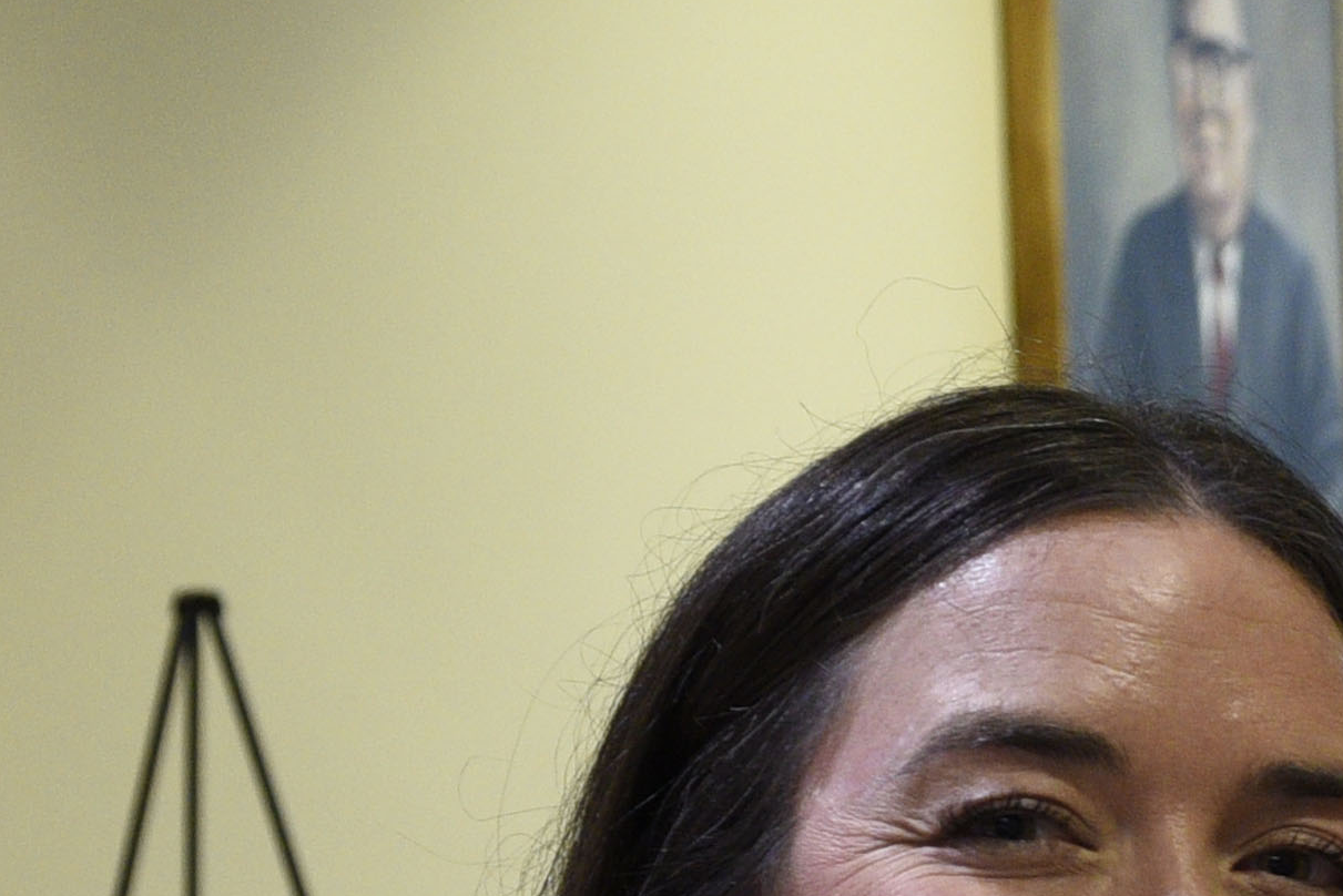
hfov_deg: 11.4
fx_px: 5933
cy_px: 1254
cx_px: 2873
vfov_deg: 8.5
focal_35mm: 159
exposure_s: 1/30
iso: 1400
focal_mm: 32
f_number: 4.5
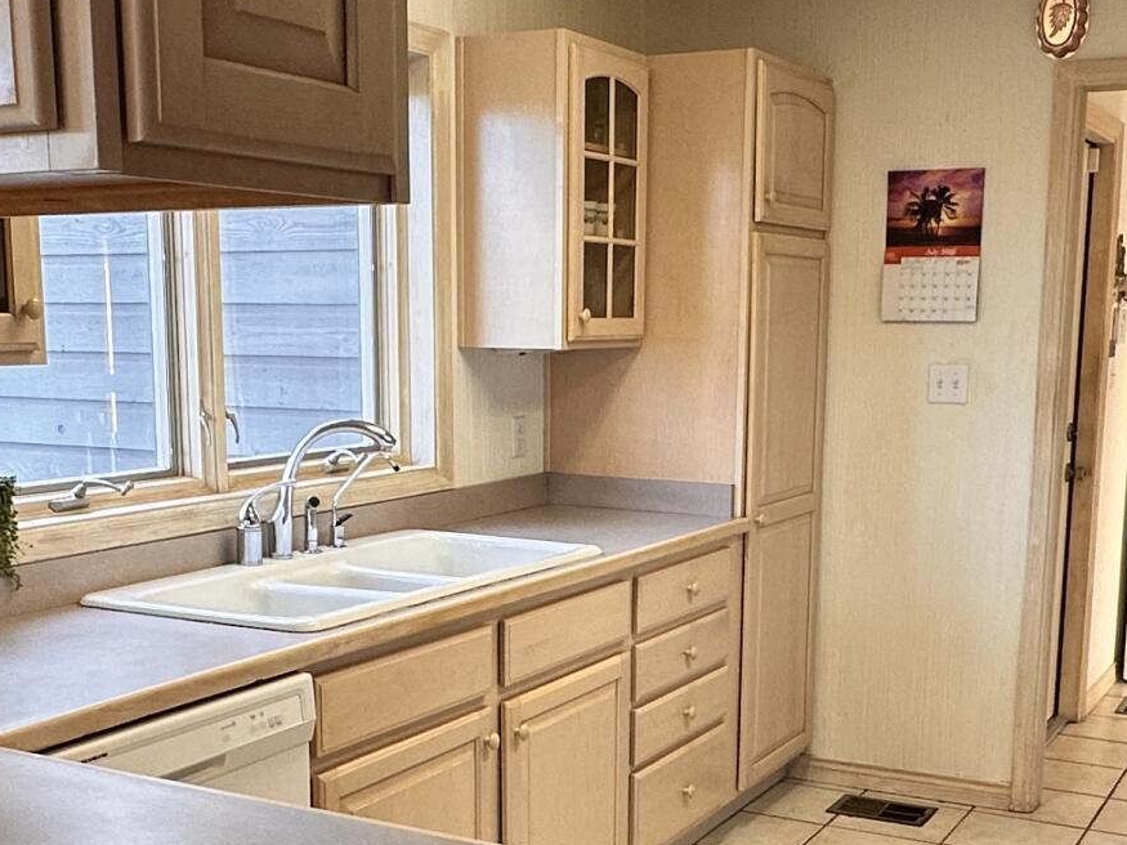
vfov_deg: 29.9
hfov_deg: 39.7
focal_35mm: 48
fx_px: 1563
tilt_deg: -10.3
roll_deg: -0.5
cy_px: 608
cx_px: 580
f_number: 2.2
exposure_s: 1/120
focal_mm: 2.22
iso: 100
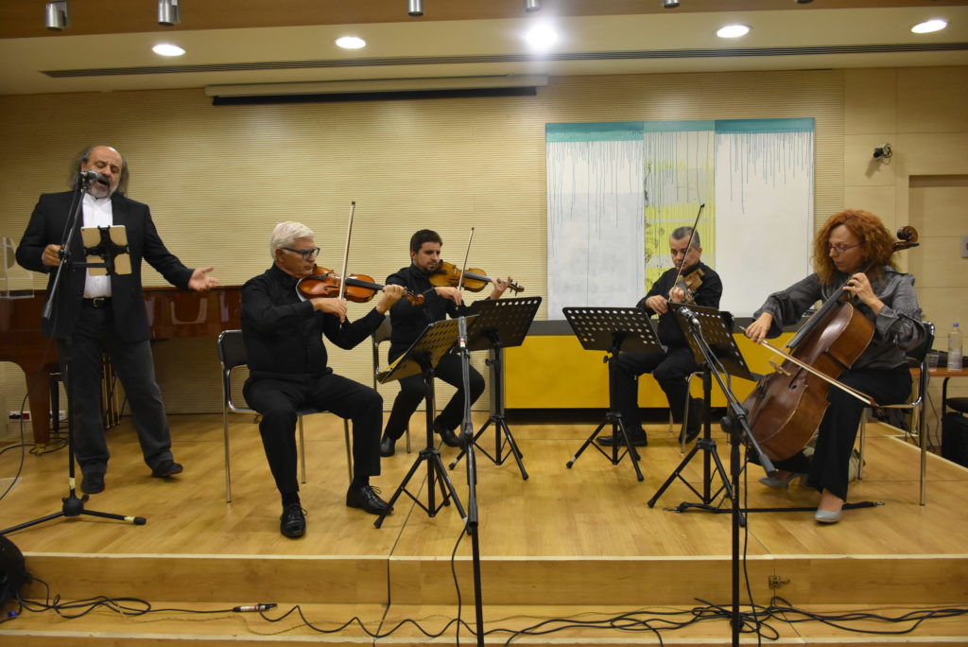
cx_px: 484
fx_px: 726
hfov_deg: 67.4
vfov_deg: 48.0
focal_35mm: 27
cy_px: 324
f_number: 5
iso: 1600
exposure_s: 1/100
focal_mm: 18
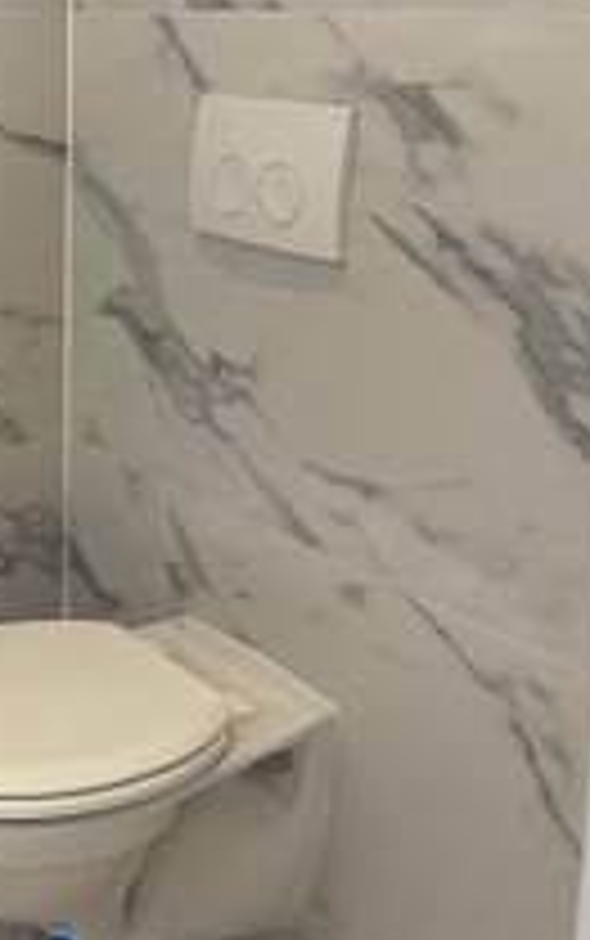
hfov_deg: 22.3
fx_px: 1386
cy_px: 335
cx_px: -104
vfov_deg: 37.2
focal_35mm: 54
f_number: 1.6
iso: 80
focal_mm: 5.1
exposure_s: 1/50
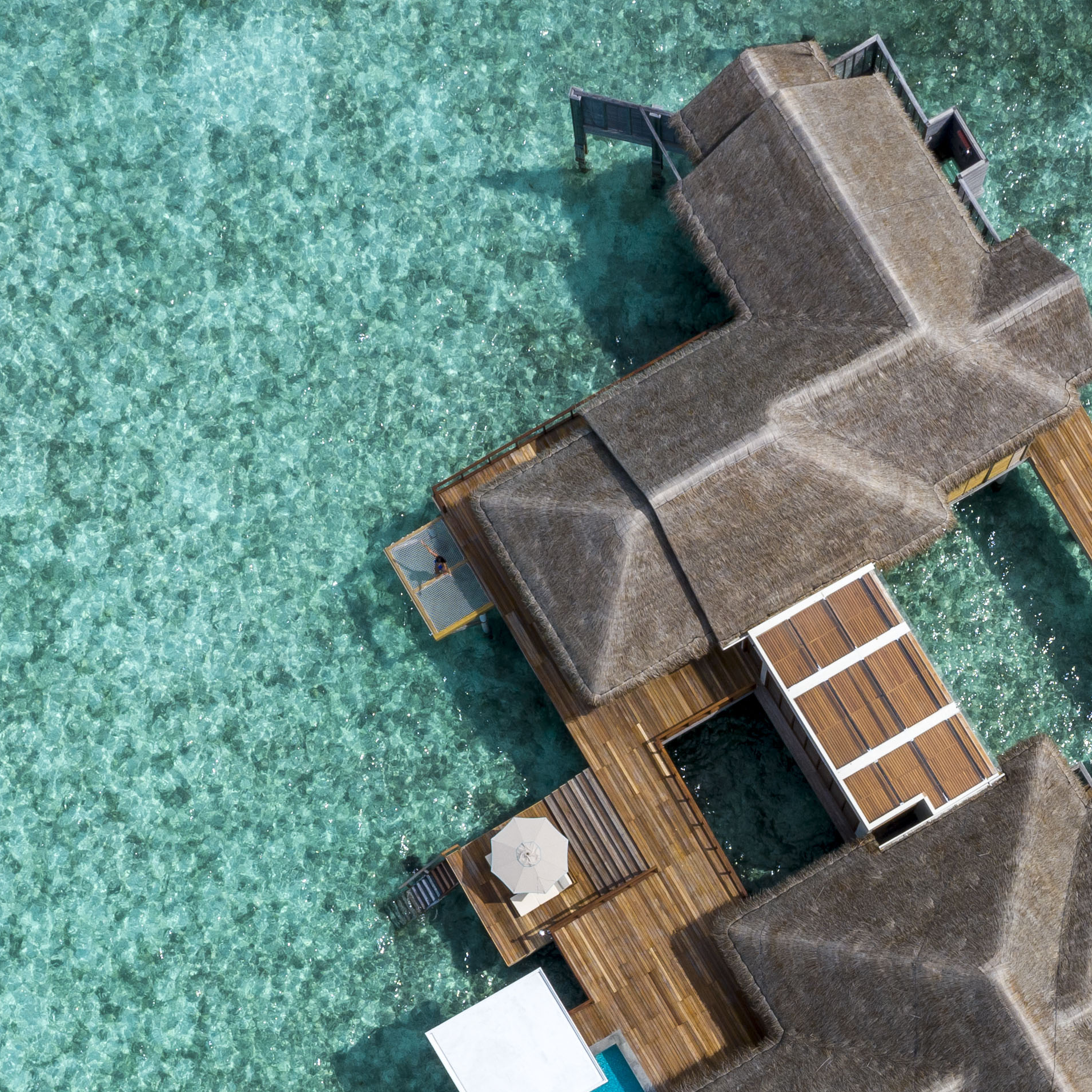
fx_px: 2427
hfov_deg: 25.2
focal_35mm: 68
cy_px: 1018
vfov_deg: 24.5
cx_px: 766
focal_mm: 10.26
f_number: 6.3
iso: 100
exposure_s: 1/640
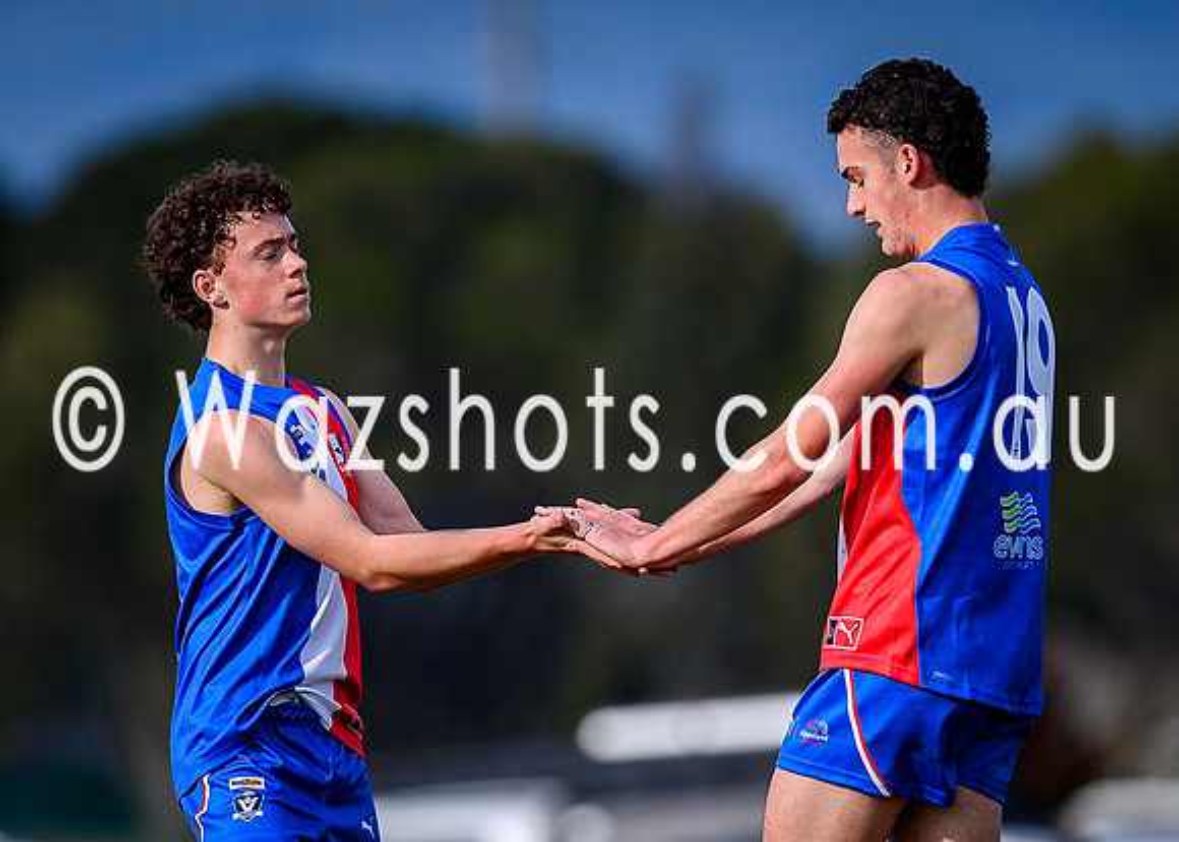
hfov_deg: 2.0
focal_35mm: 1007
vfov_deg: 1.4
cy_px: 566
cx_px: 525
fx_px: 33700
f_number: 4
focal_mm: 500
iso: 180
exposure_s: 1/1600
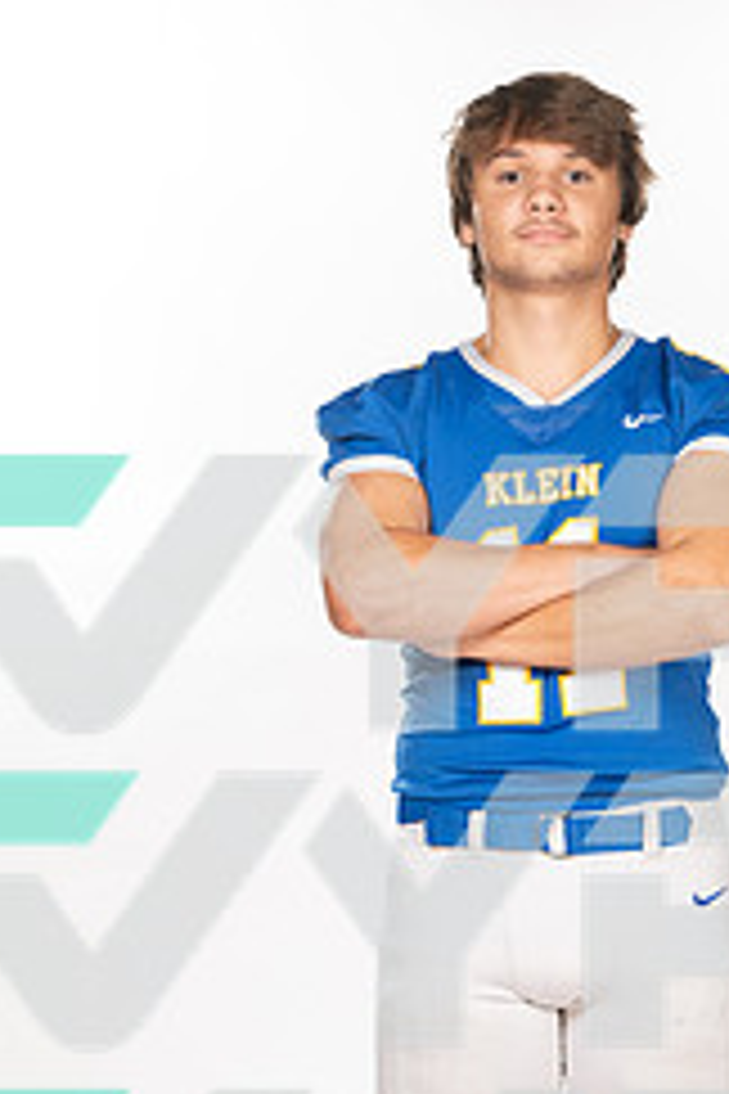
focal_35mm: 102
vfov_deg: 19.8
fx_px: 3098
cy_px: 914
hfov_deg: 13.4
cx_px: 531
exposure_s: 1/320
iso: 800
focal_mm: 55
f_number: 7.1
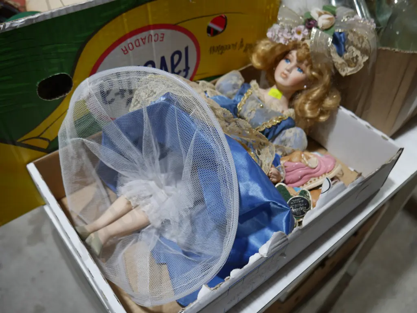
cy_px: 156
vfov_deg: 46.8
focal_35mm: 30
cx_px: 208
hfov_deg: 59.9
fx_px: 362
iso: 200
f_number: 3.6
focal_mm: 15
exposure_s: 1/100
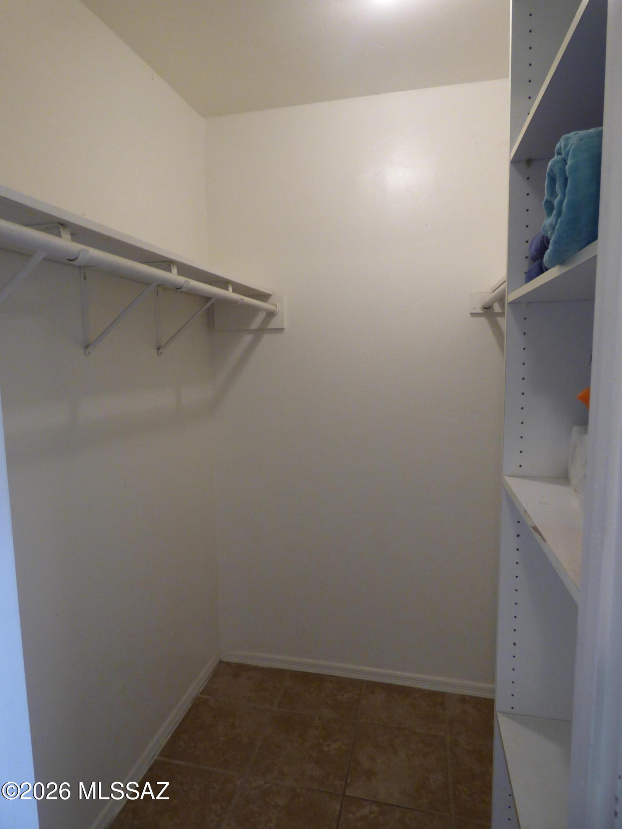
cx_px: 311
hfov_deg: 66.0
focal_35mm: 20
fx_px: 479
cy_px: 414
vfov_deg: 81.7
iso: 250
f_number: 2.8
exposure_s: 1/60
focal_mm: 3.58
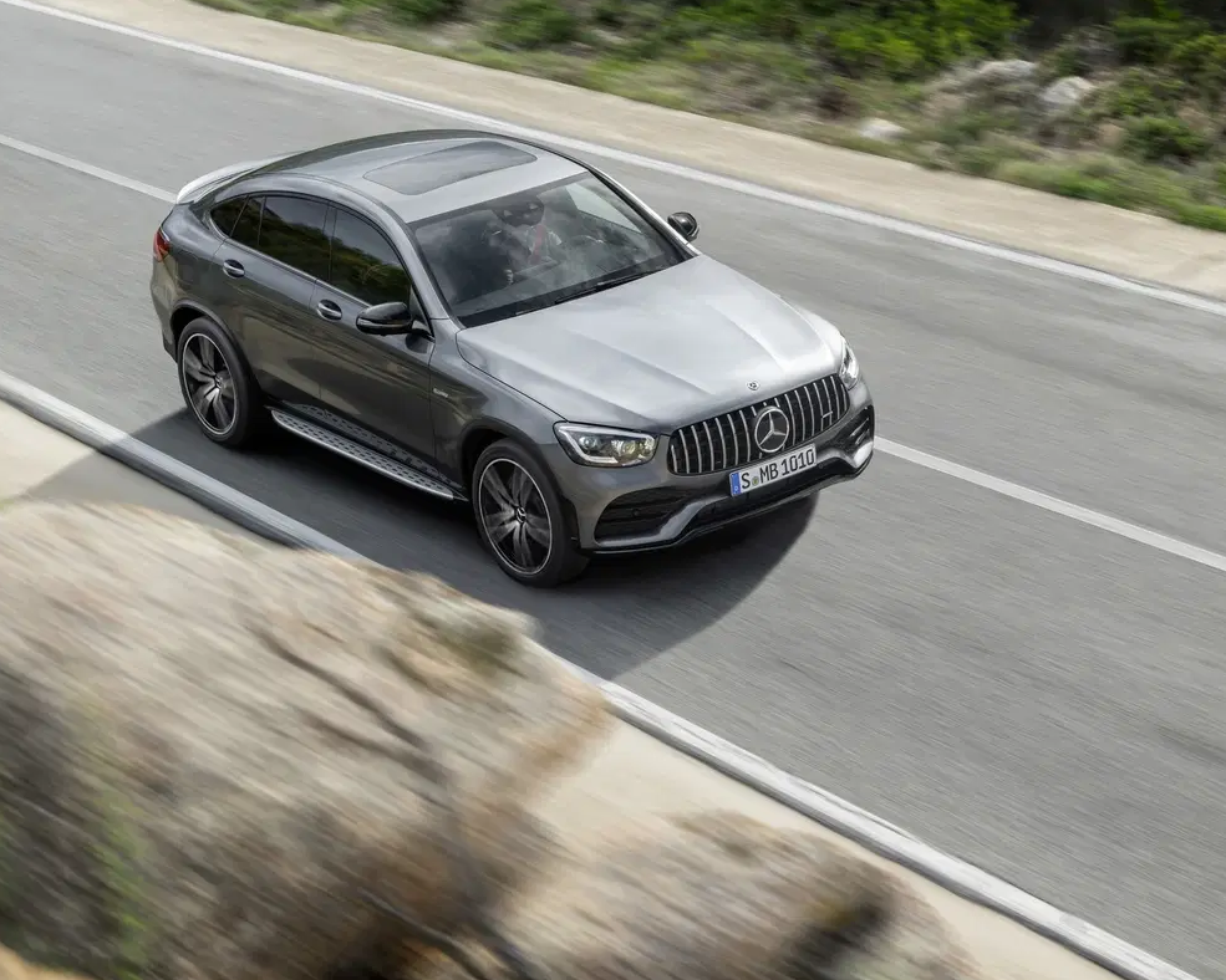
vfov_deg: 19.2
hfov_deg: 23.8
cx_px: 541
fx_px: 2903
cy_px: 494
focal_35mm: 80
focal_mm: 70
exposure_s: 1/30
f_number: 11
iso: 100
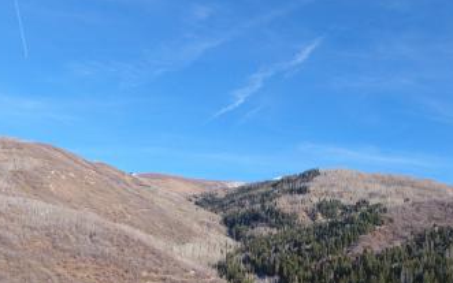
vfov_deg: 28.7
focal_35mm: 41
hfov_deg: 45.9
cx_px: 359
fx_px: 506
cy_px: 301
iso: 100
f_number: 2.8
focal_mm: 3.61
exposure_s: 1/488
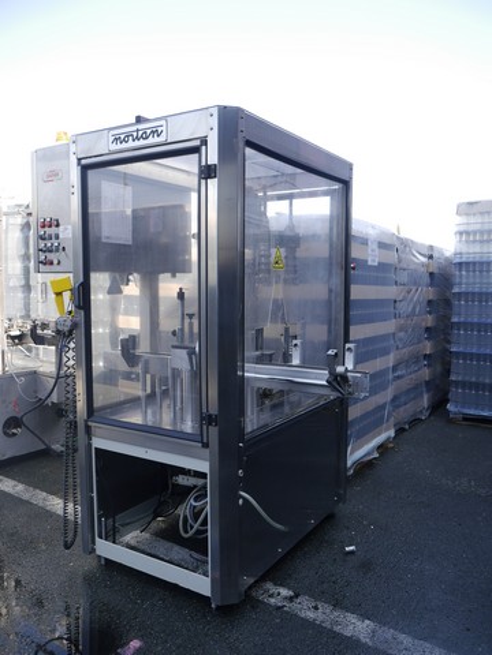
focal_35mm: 28
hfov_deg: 49.7
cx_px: 246
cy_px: 328
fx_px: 531
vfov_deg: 63.4
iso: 160
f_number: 4.5
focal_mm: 14
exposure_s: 1/200
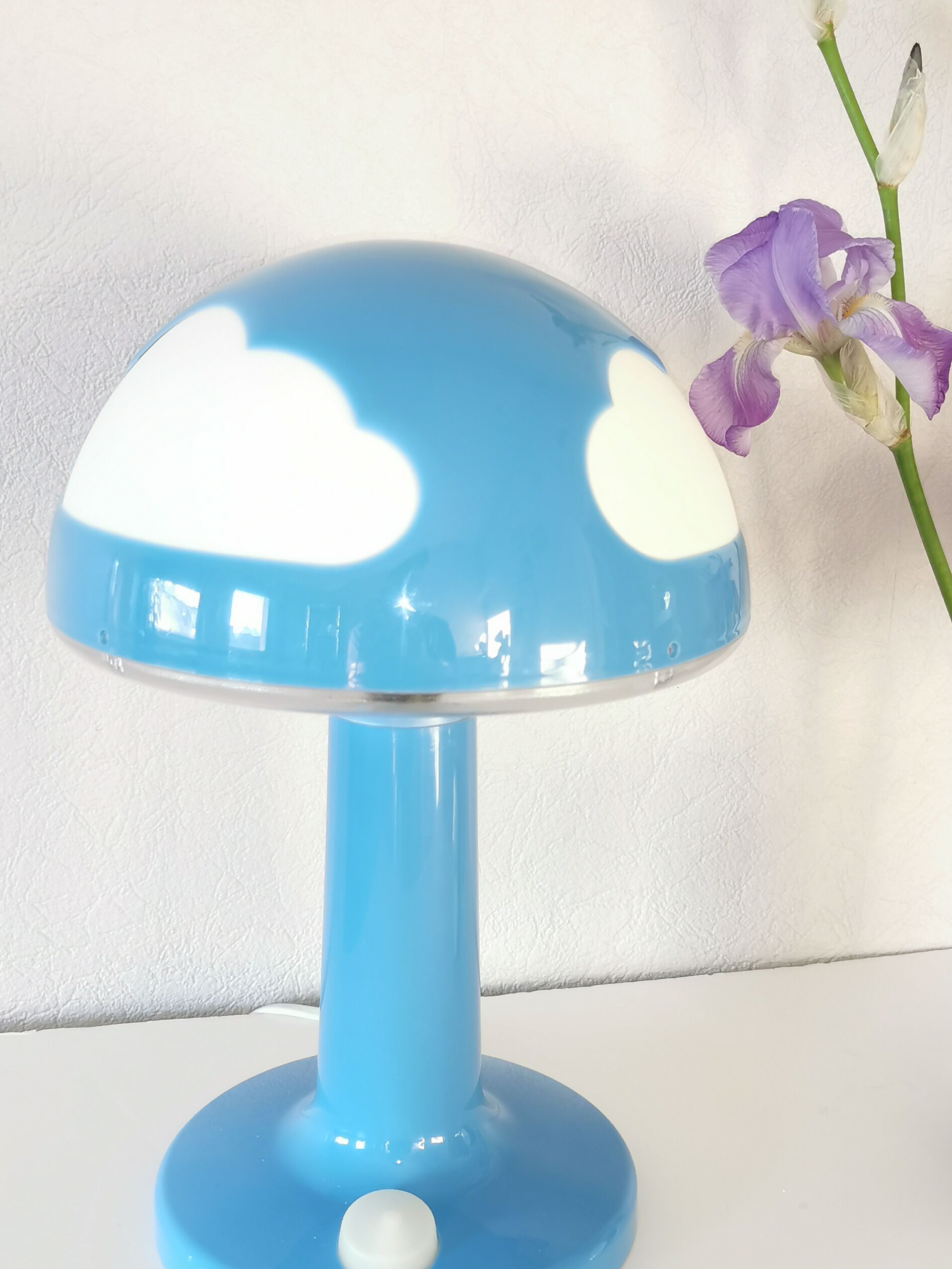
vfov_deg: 44.7
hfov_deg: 34.3
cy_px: 730
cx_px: 532
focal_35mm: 42
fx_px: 1540
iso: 160
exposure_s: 1/50
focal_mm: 5.58
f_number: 1.8
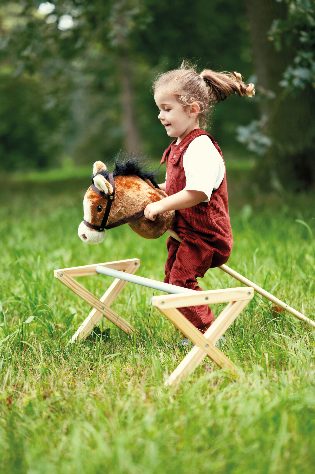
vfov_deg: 23.9
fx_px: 1117
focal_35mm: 85
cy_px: 237
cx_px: 158
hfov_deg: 16.0
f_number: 1.8
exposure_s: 1/500
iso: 320
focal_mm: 85
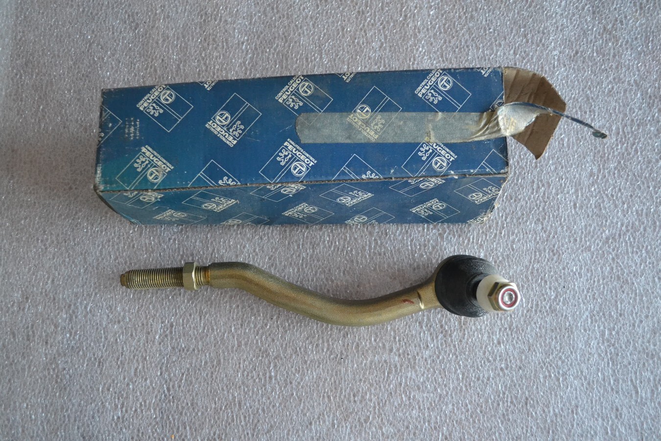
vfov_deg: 40.0
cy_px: 220
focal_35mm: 33
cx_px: 330
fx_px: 606
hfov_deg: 57.2
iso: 2500
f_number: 3.8
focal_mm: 22
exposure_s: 1/60
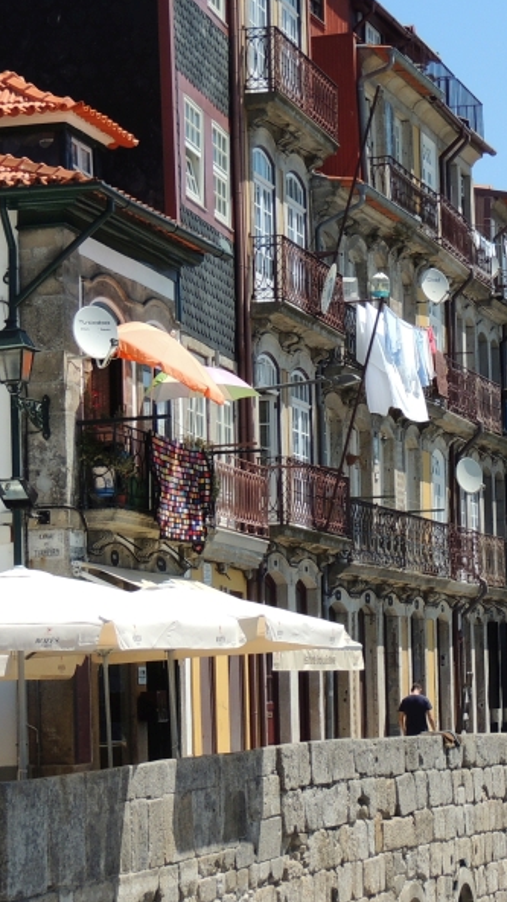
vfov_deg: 21.6
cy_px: 408
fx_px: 2366
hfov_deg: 12.1
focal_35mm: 99
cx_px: 471
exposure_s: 1/1000
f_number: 3.7
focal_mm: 9.8
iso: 100
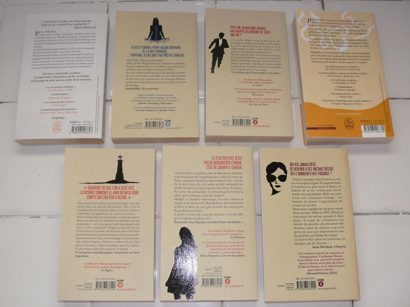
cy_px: 154
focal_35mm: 40
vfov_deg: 36.0
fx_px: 474
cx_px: 205
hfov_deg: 46.8
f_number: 2.8
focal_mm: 8.3
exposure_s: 1/40
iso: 100
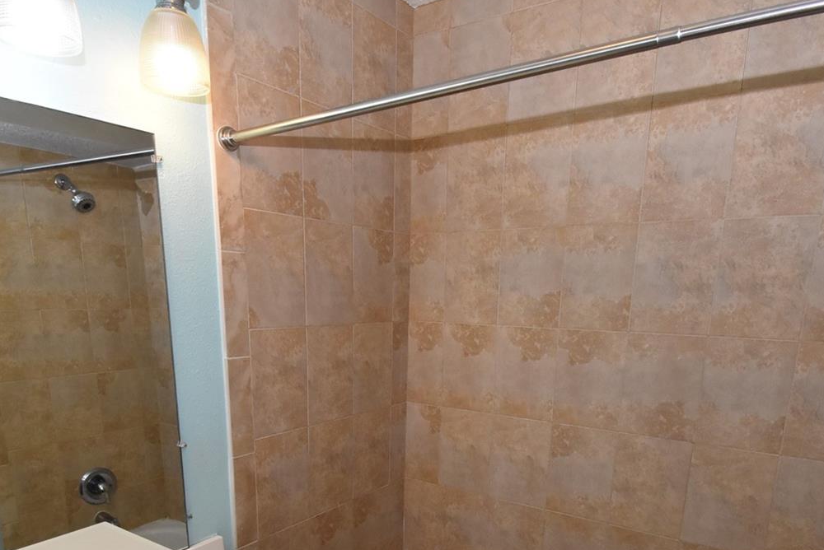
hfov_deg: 73.7
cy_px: 432
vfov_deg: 50.3
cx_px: 421
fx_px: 550
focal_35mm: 24
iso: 1600
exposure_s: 1/200
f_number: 11
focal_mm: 10
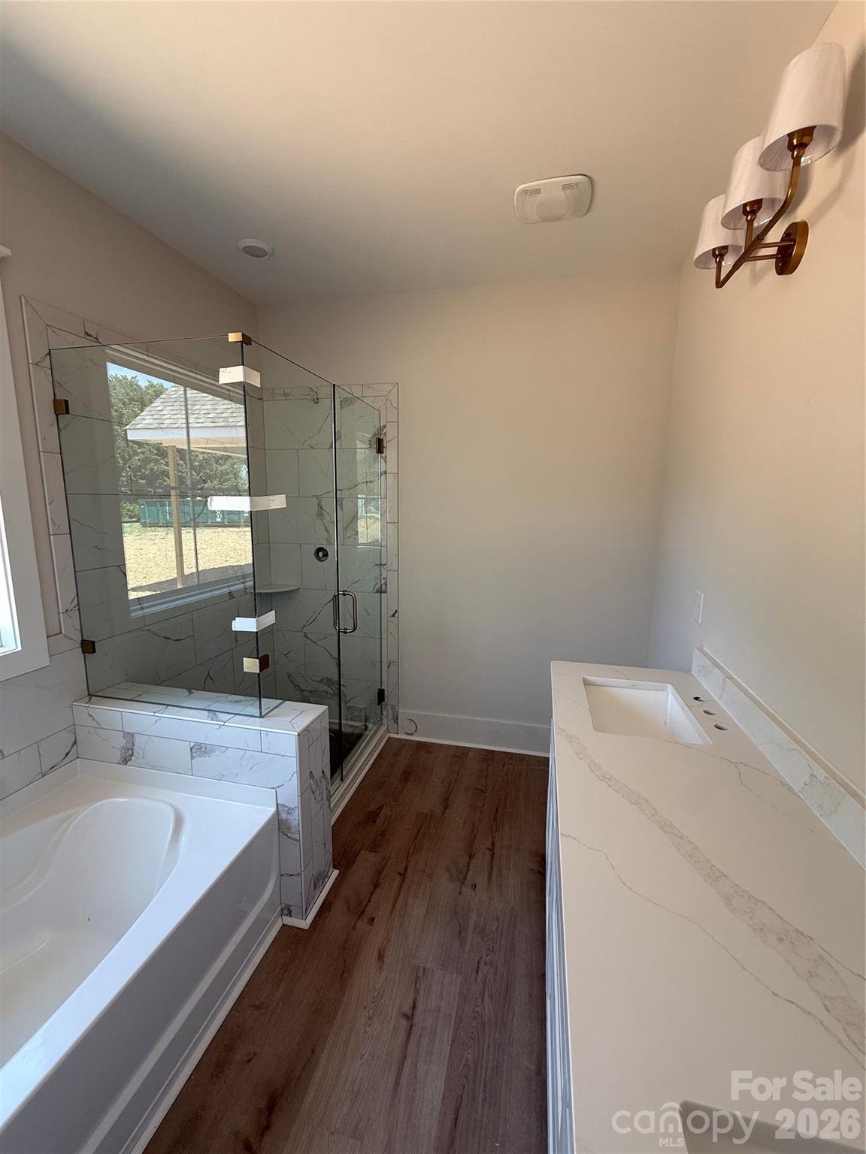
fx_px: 467
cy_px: 577
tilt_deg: -8.5
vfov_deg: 102.1
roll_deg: -1.0
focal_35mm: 14
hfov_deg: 85.7
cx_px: 433
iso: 80
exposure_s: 1/99
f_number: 2.2
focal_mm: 2.22
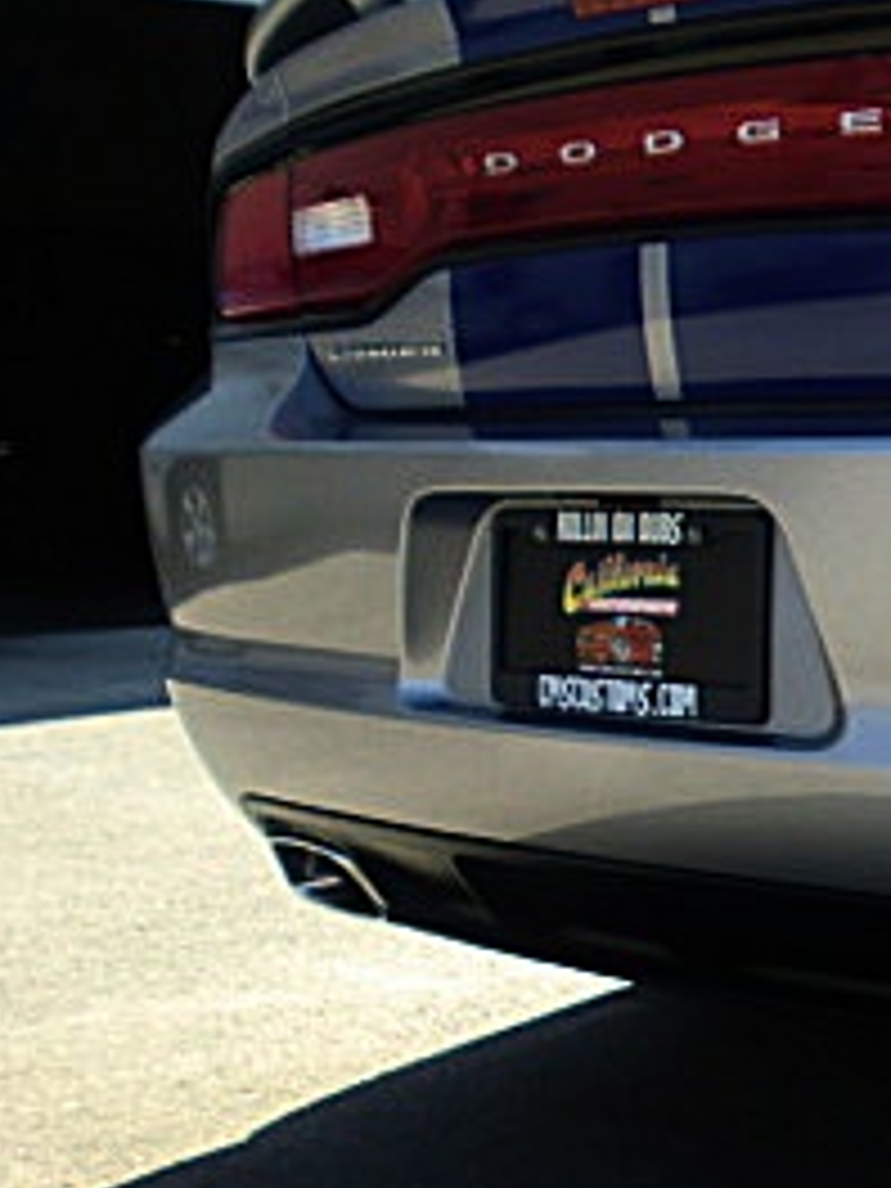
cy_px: 644
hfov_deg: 20.3
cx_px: 1296
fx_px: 2162
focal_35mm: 63
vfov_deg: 30.7
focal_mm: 4.65
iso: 64
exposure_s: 1/320
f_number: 2.6
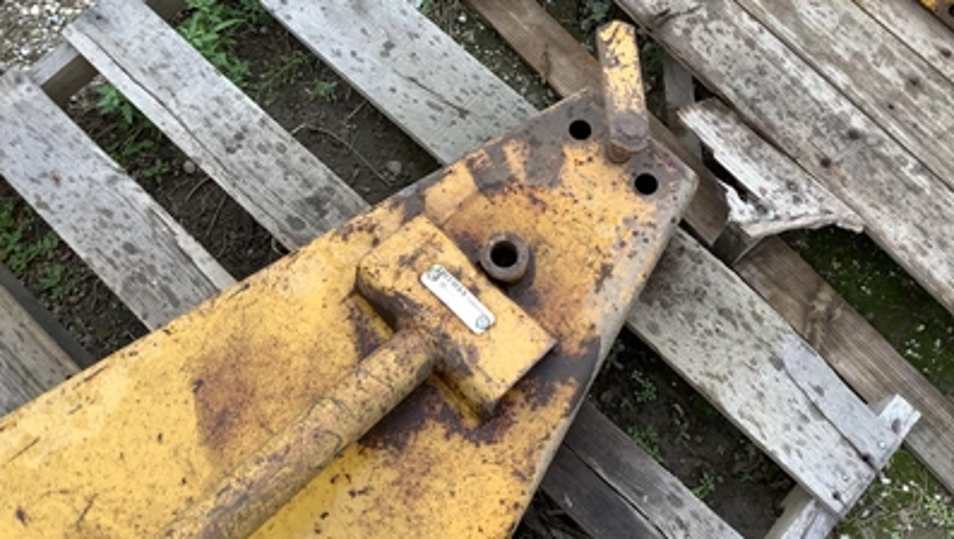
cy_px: 202
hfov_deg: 58.0
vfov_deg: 34.5
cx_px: 476
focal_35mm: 34
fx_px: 861
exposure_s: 1/120
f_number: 2.4
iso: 25
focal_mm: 3.3
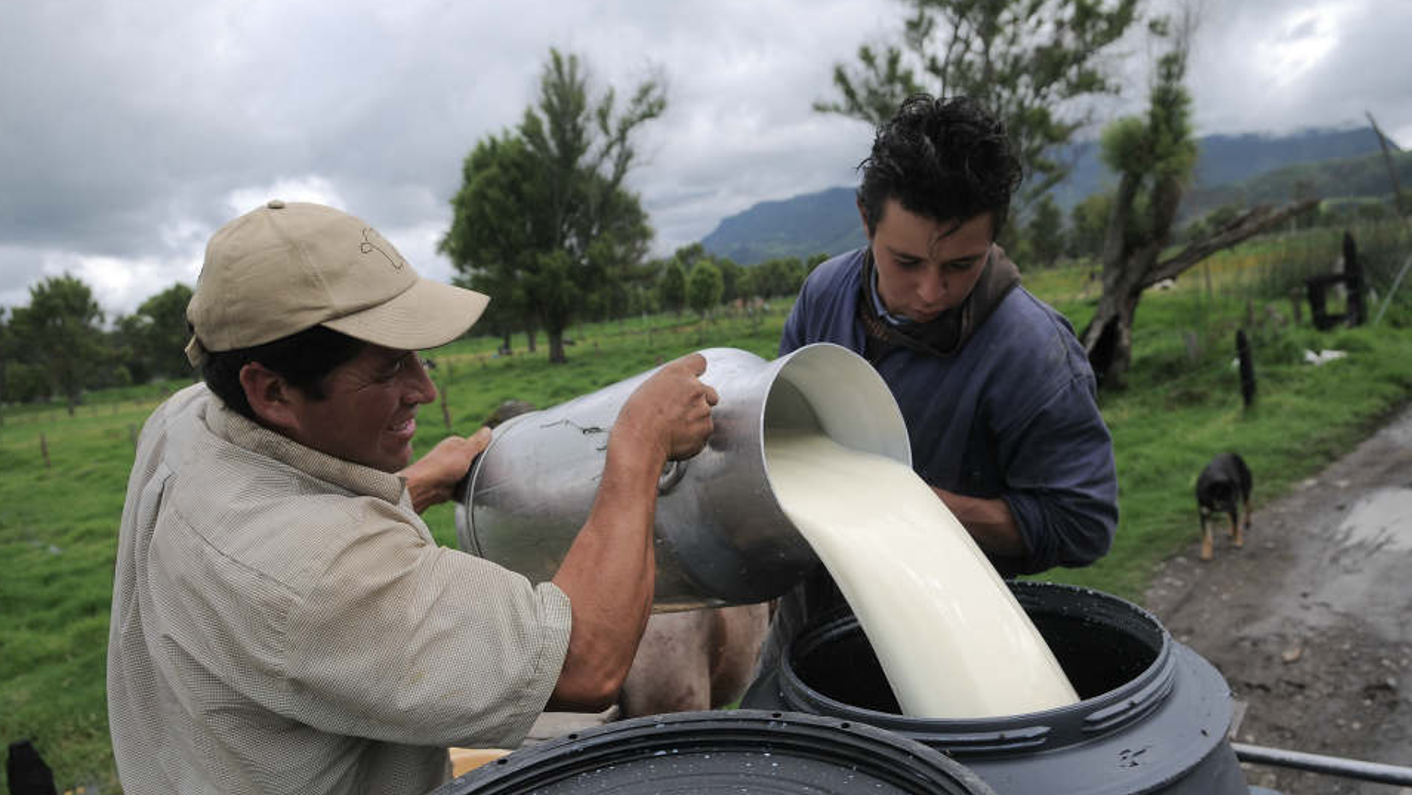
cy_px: 440
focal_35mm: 28
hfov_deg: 68.8
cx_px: 719
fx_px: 1031
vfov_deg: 42.1
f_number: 4
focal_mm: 17
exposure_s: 1/640
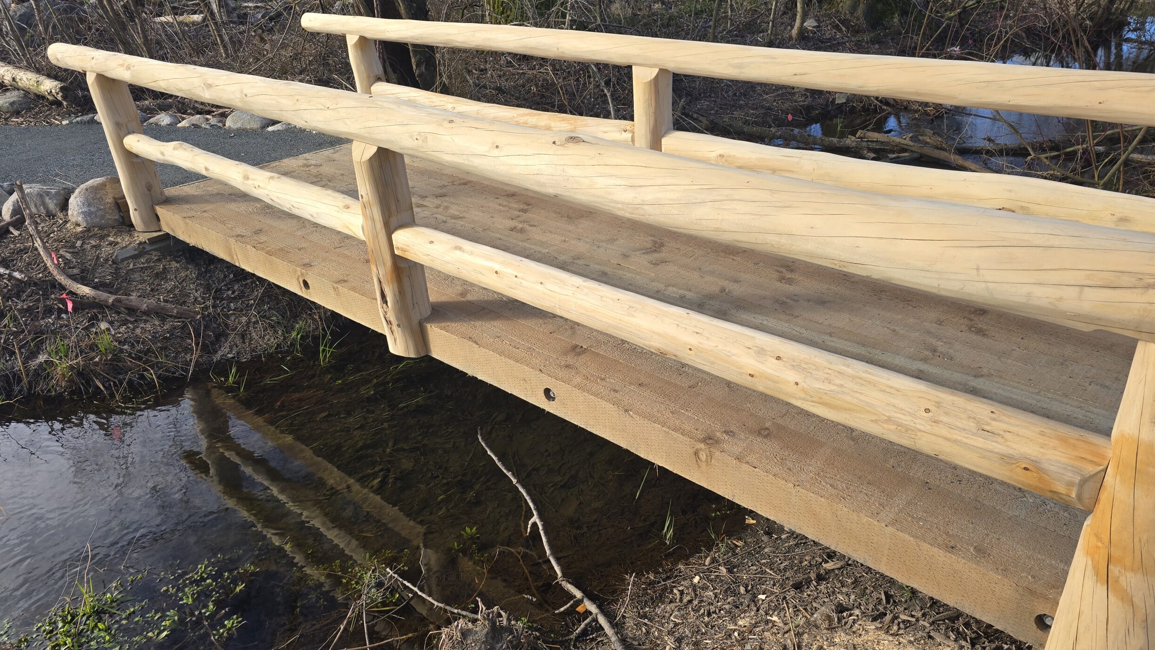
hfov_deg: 71.9
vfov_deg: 44.4
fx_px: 796
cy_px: 339
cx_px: 586
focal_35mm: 26
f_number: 1.7
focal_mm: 6.3
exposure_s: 1/212
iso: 12
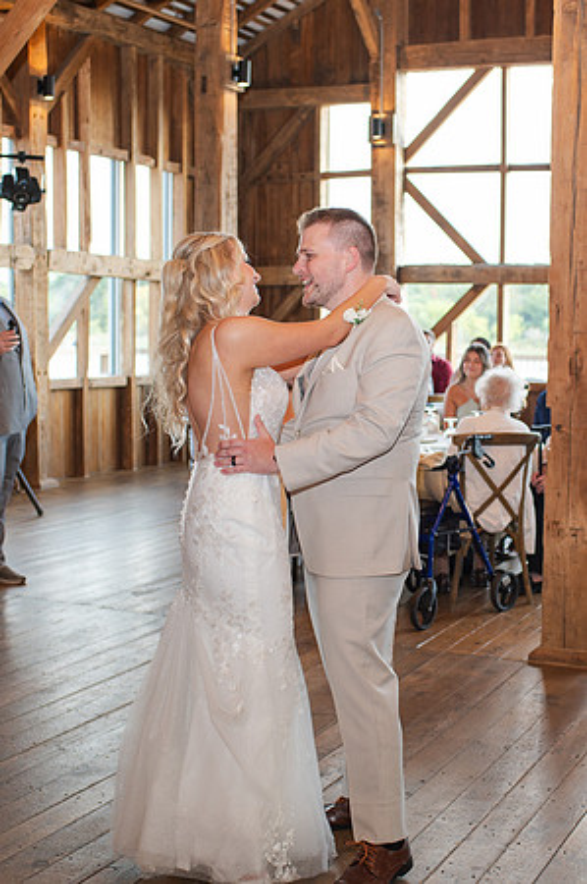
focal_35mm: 53
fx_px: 1289
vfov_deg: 37.8
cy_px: 442
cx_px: 395
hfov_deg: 25.5
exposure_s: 1/200
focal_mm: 35
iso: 500
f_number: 3.2
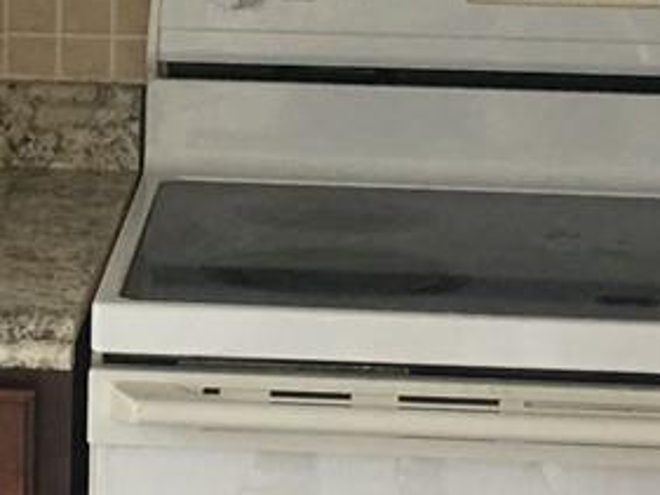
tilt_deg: -6.6
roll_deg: -0.5
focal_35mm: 165
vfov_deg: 9.0
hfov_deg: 11.9
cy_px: 7
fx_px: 3147
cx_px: 73
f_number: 2.2
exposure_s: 1/15
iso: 32
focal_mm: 4.15
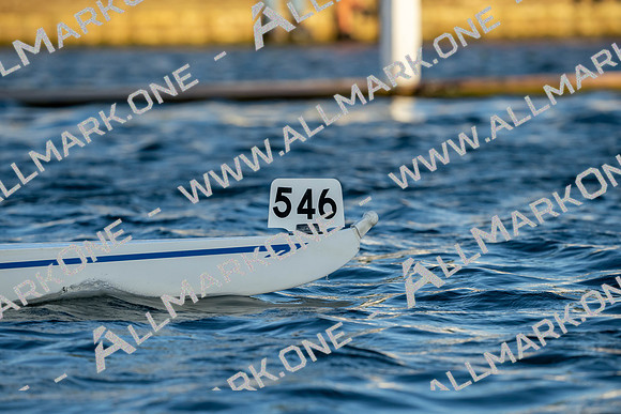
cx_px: 310
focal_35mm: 301
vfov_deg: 4.6
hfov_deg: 6.8
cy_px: 207
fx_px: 5193
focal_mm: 301
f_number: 5.6
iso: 800
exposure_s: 1/2000
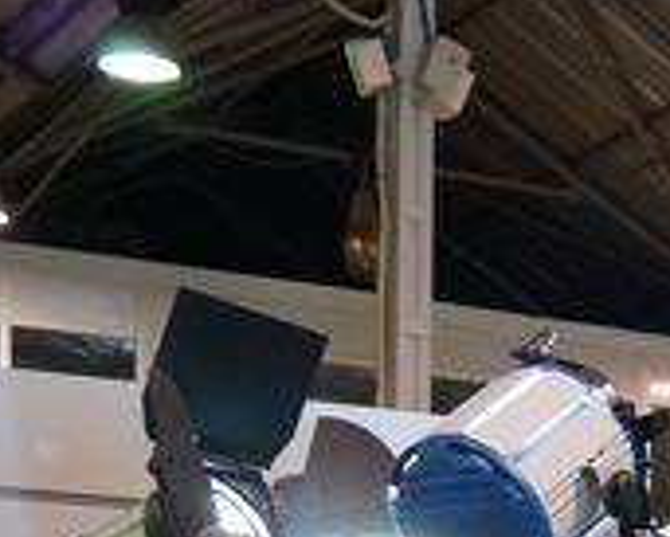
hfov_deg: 14.9
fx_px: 2282
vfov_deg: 12.5
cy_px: 892
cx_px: 1140
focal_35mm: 115
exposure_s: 1/60
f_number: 4
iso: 500
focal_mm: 20
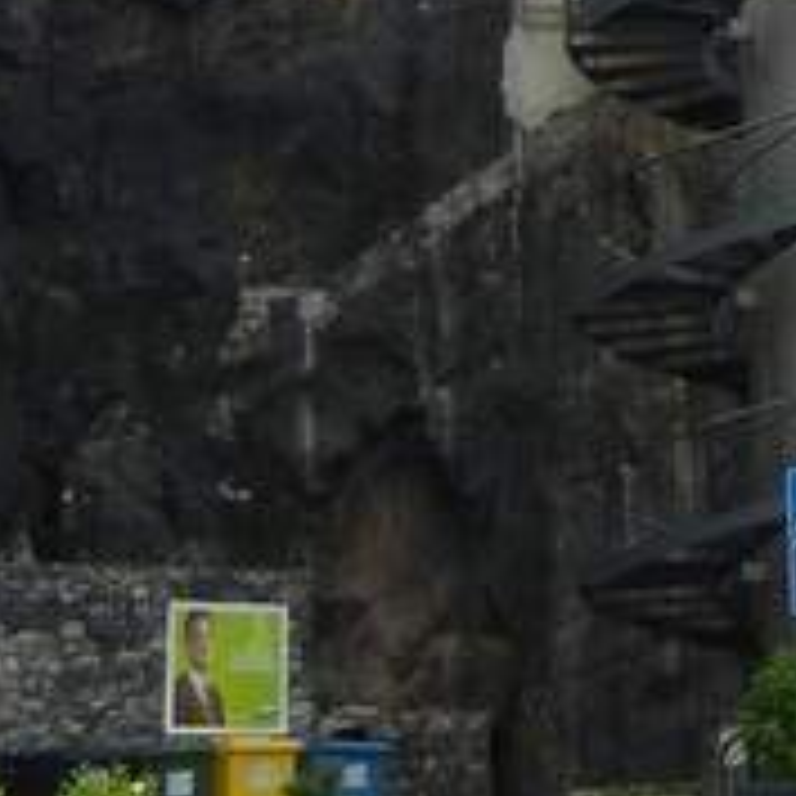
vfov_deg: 11.3
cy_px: 81
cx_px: 1169
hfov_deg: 11.0
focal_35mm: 153
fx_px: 3980
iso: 160
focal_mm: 5.4
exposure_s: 1/763
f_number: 3.5
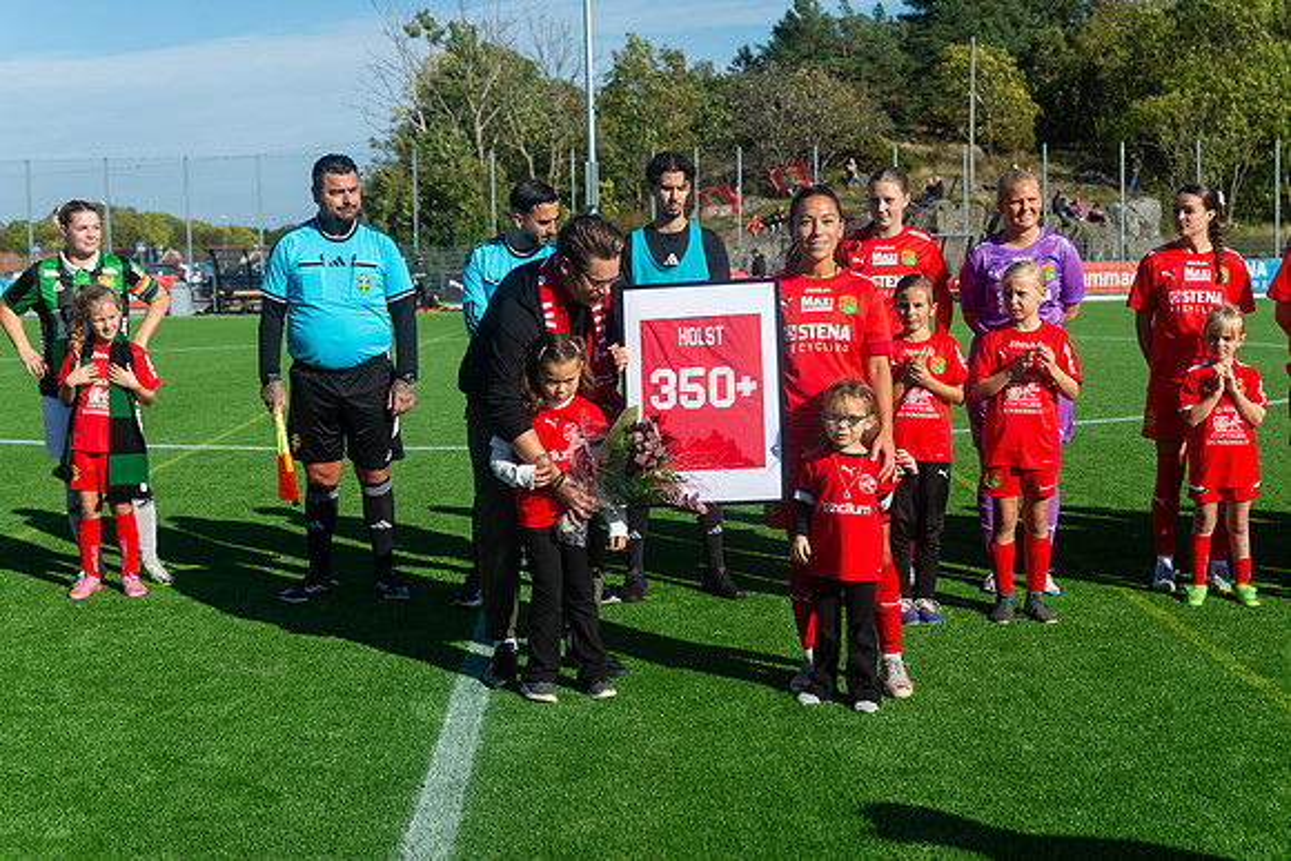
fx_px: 1722
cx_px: 646
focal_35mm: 48
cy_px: 430
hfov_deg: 41.1
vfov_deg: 28.1
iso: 180
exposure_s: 1/1600
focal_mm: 48
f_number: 4
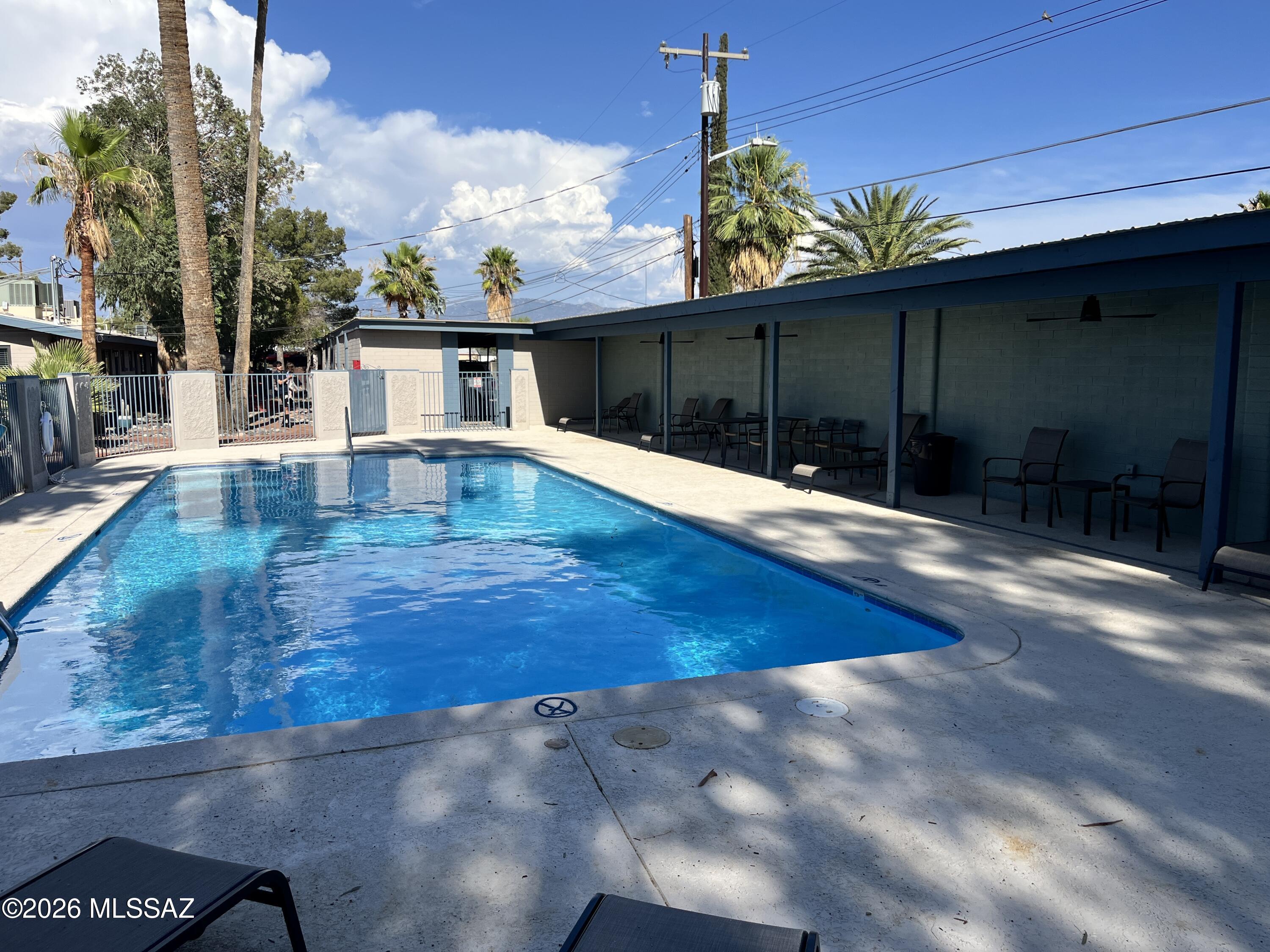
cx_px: 635
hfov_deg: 67.3
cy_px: 476
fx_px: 954
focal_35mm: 26
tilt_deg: -7.5
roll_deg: +0.7
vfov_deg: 53.1
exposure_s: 1/3745
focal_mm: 5.1
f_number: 1.6
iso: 50
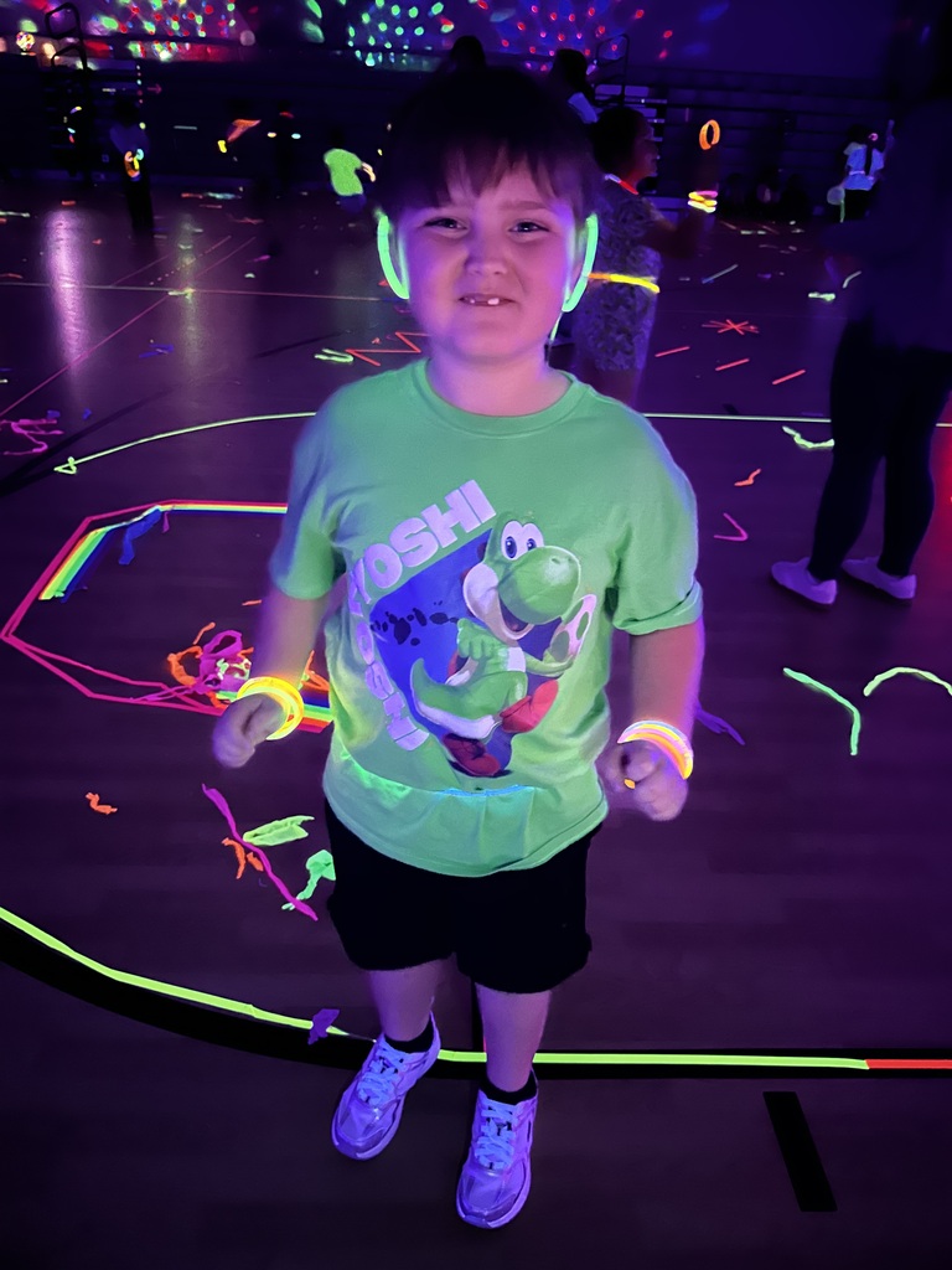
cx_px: 476
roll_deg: -3.8
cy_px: 635
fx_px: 880
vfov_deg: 71.6
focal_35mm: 24
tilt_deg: -29.9
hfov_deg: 56.8
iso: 5000
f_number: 1.78
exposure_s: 1/15
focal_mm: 6.86
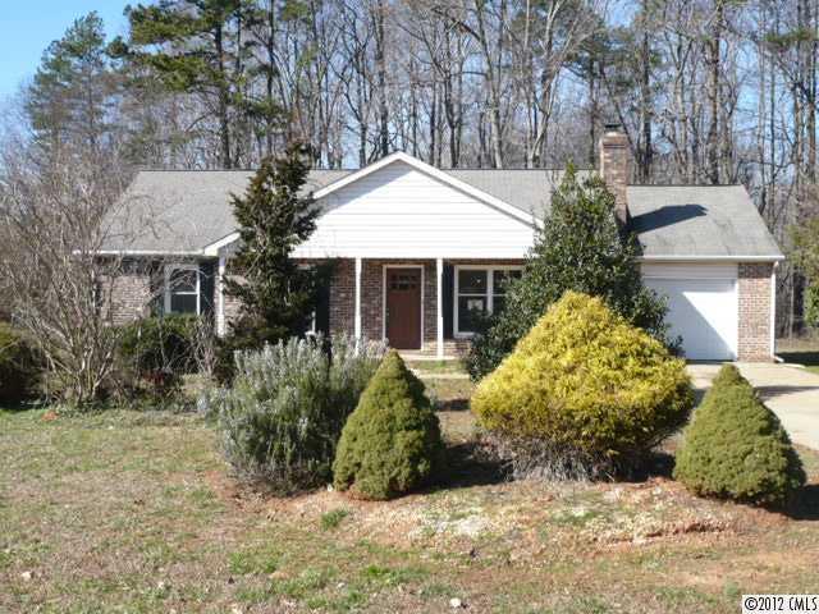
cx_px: 410
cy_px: 307
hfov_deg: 49.0
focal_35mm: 38
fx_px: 899
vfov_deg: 37.7
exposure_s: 1/125
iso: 100
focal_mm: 5.8
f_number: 8
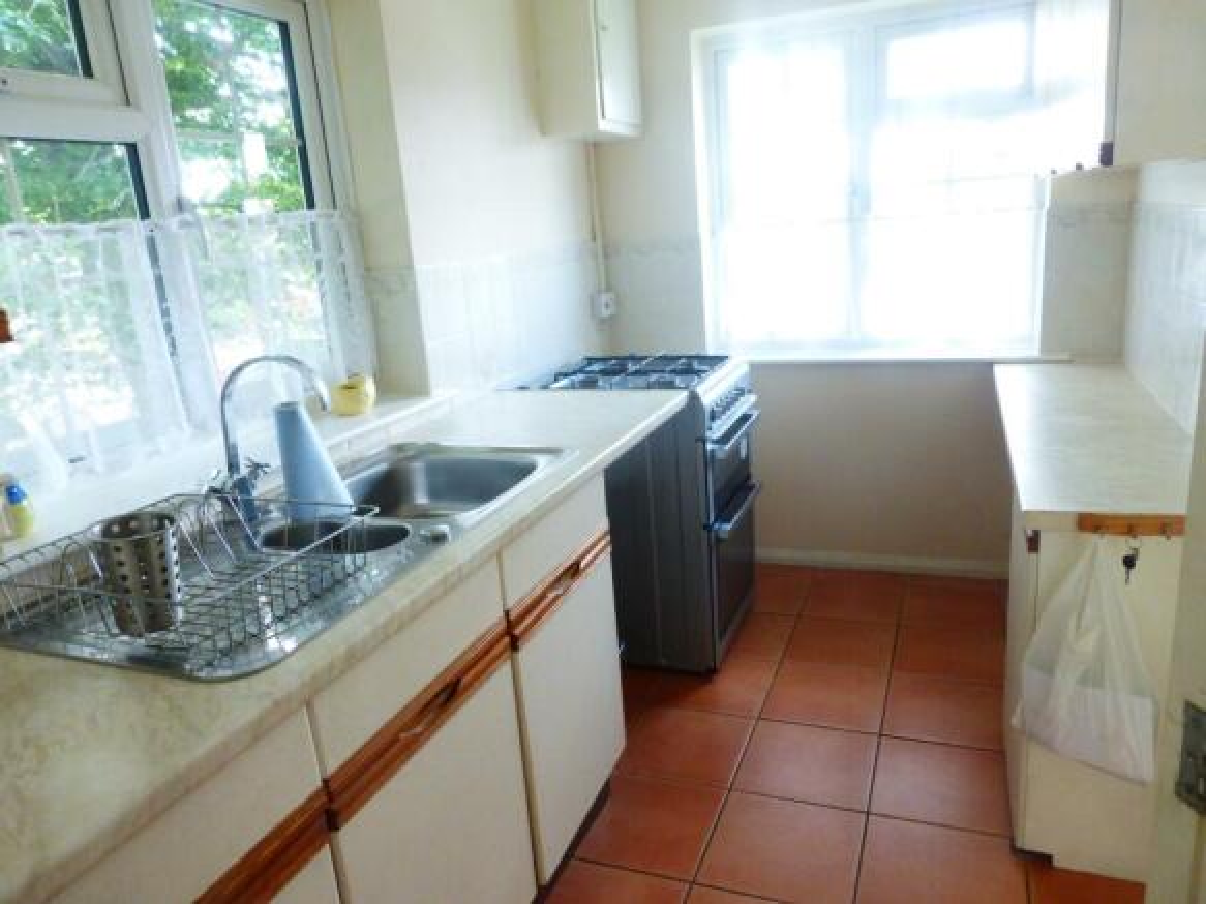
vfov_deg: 56.8
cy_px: 452
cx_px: 603
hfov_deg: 71.6
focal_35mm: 24
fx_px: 836
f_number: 3.3
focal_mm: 4.3
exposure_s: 1/40
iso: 400
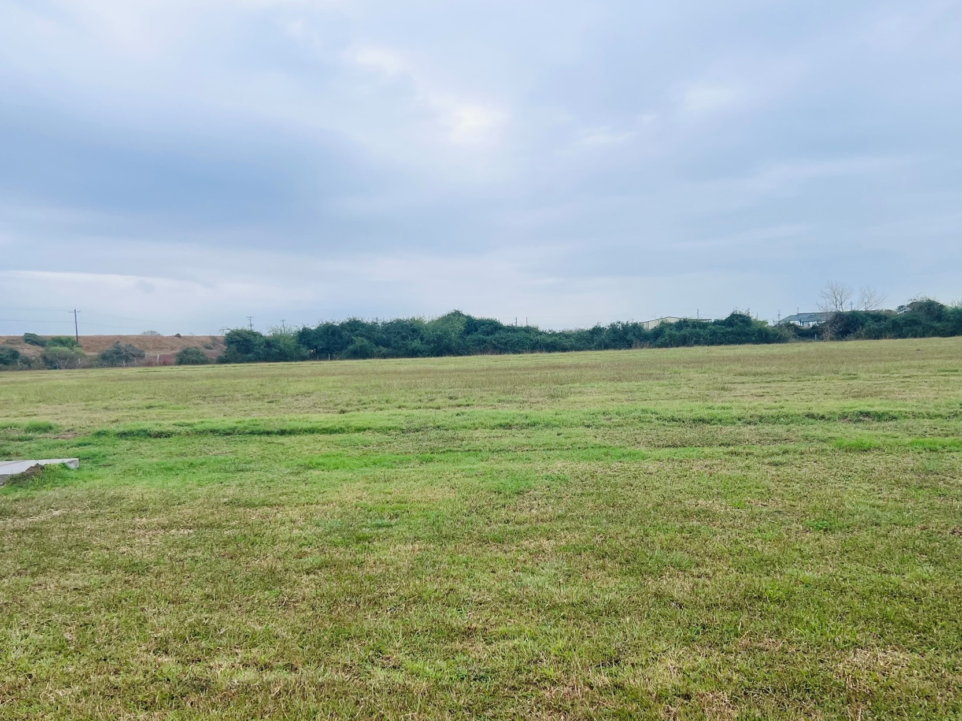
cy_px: 439
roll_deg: +2.2
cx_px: 506
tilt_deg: -6.8
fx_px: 889
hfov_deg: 56.8
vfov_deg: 43.9
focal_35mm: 32
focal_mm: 5.7
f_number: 1.5
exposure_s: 1/1934
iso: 50
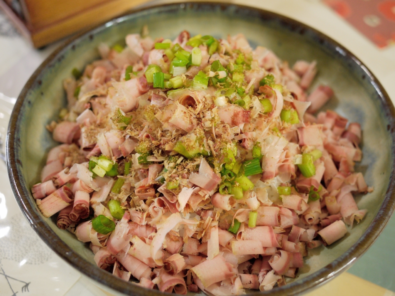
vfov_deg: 36.0
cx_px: 198
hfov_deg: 46.8
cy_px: 148
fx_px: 456
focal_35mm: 40
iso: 400
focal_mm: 20
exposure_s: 1/30
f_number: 2.5
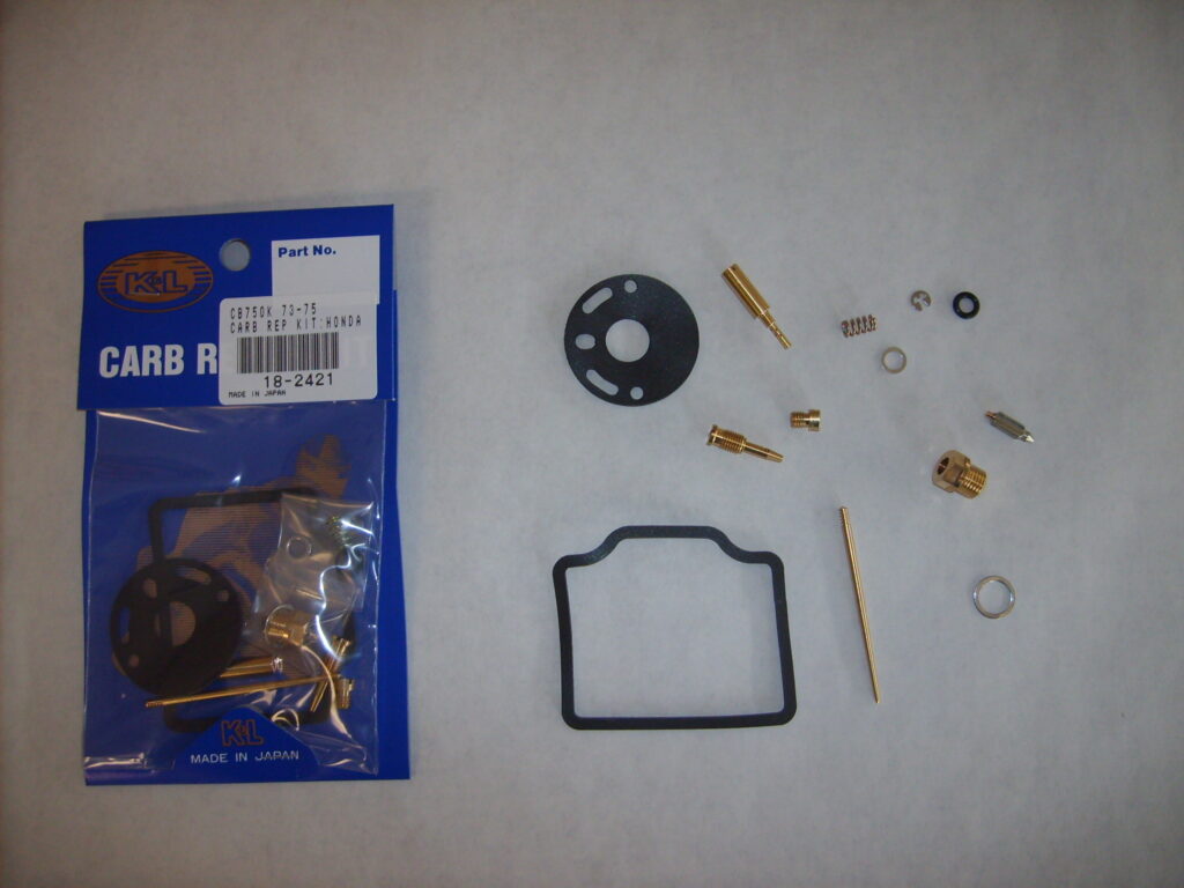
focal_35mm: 35
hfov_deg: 52.6
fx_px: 1197
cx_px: 592
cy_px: 444
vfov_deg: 40.7
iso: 100
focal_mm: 5.8
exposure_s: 1/45
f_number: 2.8
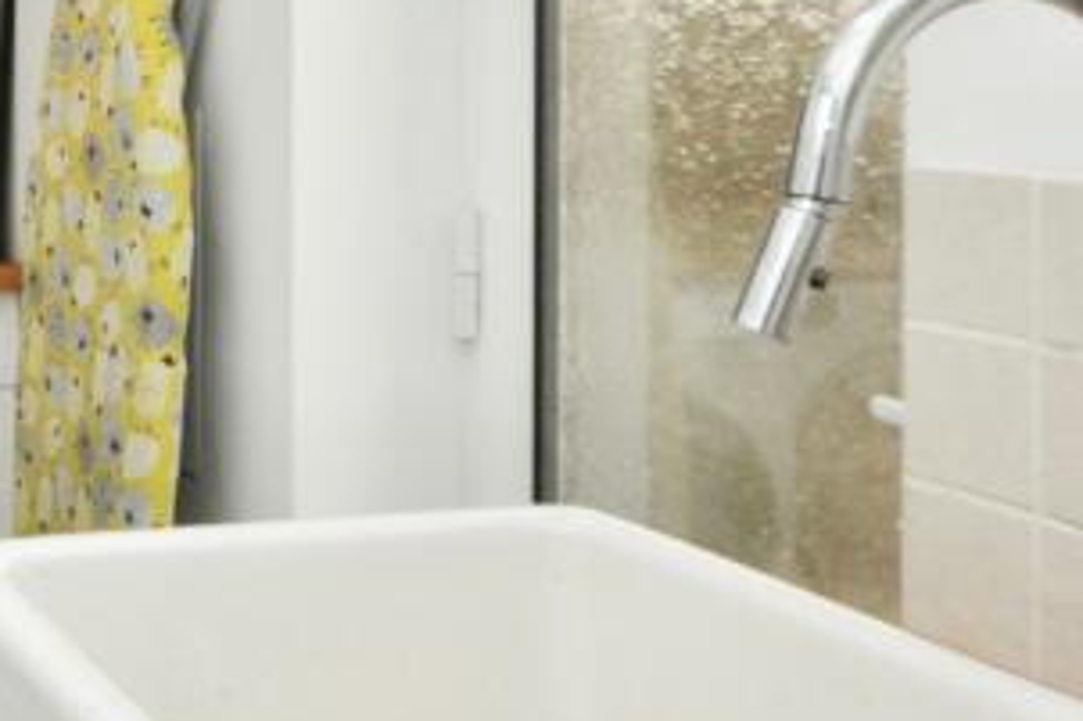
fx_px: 1834
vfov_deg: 21.6
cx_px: -179
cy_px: 34
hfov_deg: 29.0
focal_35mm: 61
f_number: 9
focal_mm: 12
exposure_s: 1/250
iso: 500
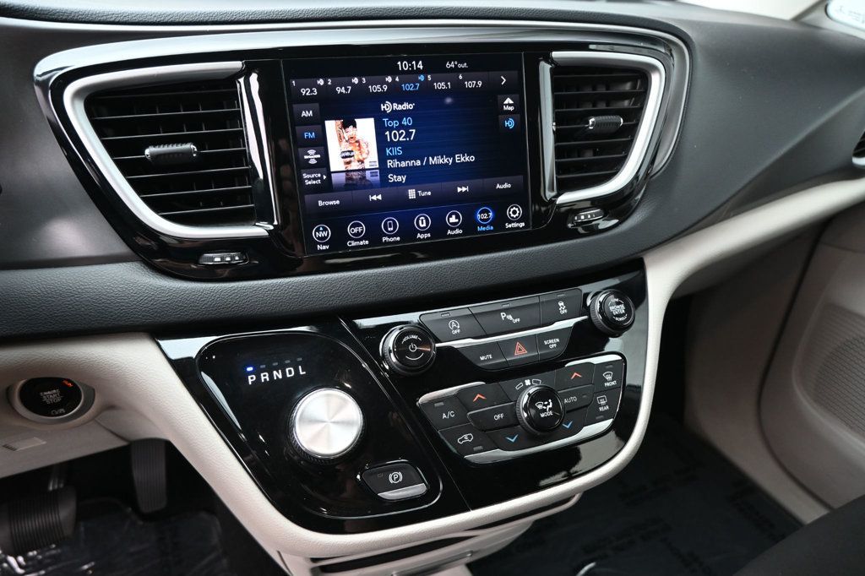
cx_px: 432
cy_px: 288
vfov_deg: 53.1
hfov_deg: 73.8
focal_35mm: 24
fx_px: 576
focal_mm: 16
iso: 720
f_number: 3.5
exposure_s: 1/125
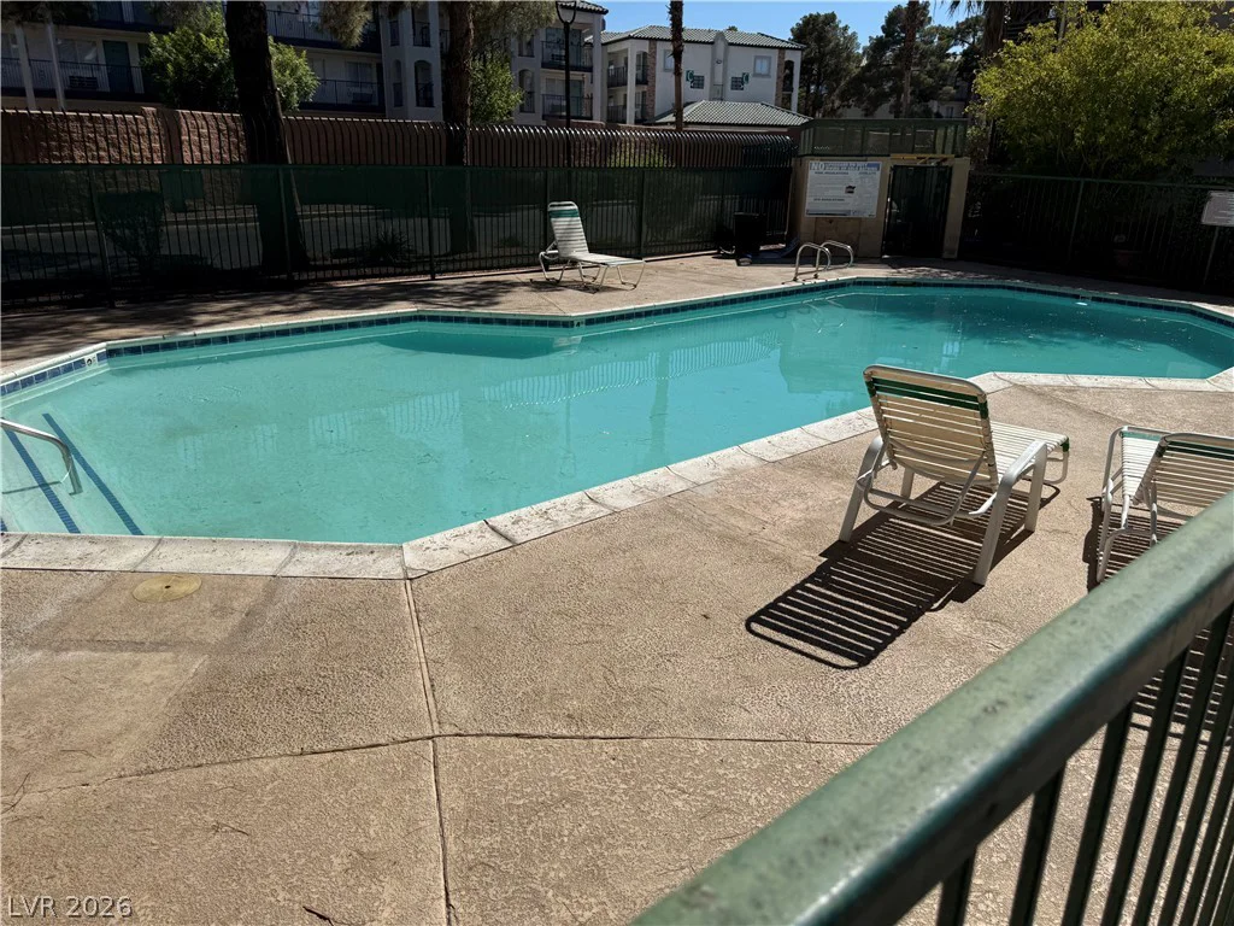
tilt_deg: -20.7
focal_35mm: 24
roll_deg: -2.2
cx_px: 617
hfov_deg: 71.6
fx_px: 856
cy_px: 463
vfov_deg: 56.8
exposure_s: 1/9091
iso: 80
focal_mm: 6.76
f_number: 1.78
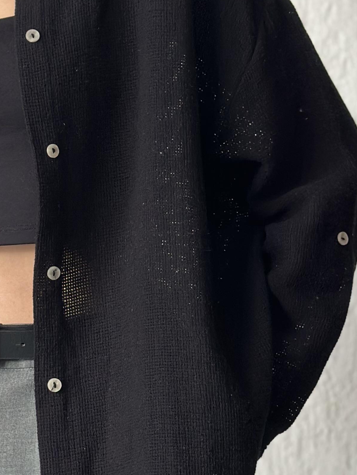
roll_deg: +0.8
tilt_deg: -1.6
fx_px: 1663
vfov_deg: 16.2
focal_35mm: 121
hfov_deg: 12.2
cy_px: 344
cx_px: 42
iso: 160
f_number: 1.78
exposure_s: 1/60
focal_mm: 6.86
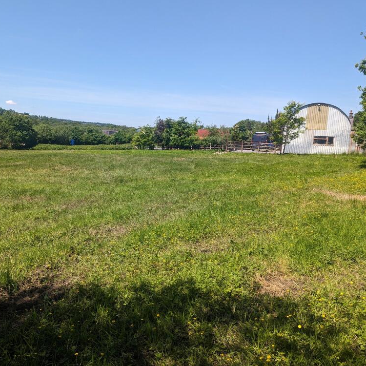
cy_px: 179
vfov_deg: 55.6
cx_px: 142
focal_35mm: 29
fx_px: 347
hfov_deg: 55.1
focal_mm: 6.81
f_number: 1.85
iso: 43
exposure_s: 1/1316
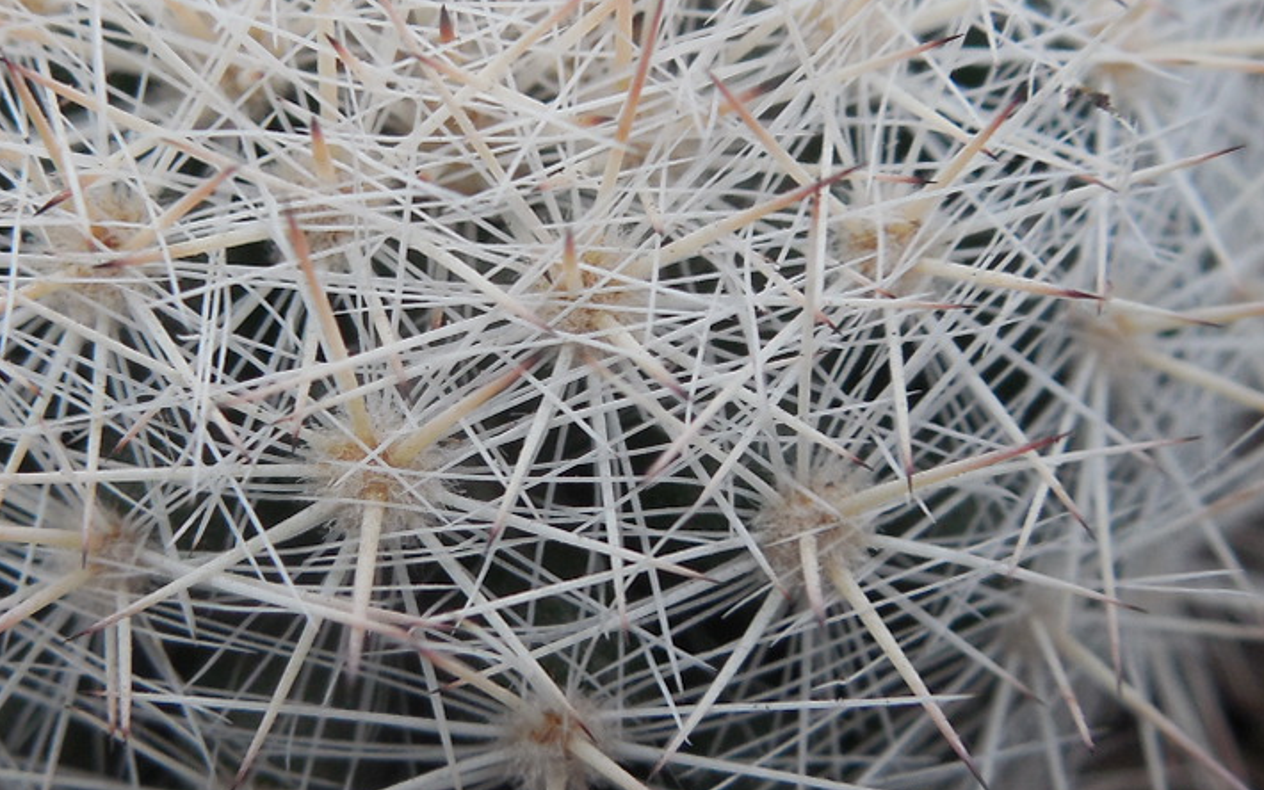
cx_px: 477
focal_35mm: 74
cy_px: 286
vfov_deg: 17.6
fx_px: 2550
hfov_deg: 27.8
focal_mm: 5.6
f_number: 3.6
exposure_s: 1/40
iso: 125
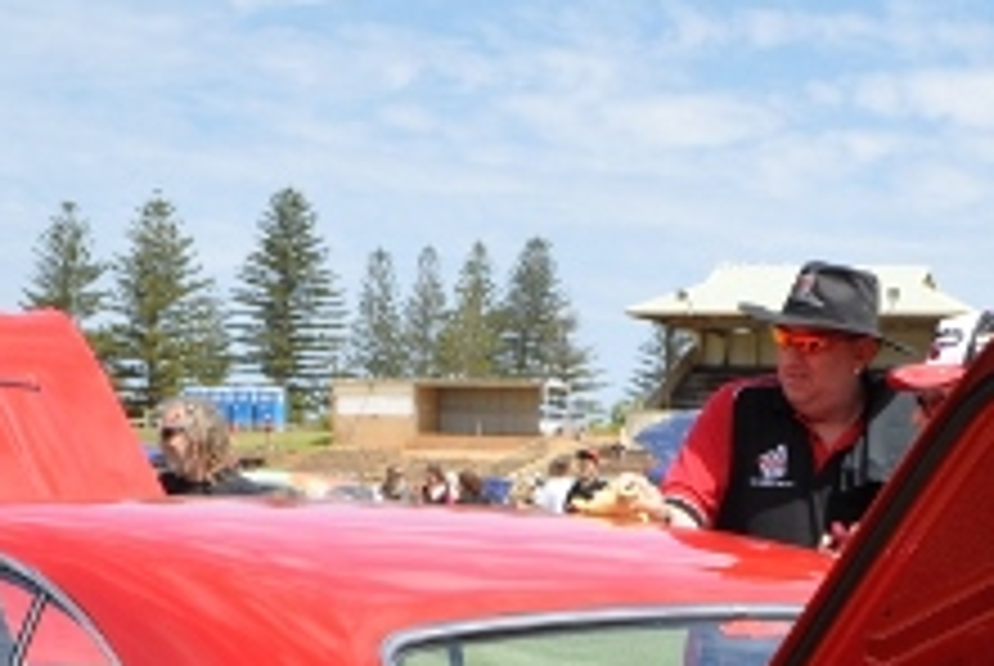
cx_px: 481
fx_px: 2157
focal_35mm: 78
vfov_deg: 16.3
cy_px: 938
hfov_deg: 26.0
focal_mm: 18
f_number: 11
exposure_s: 1/500
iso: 500
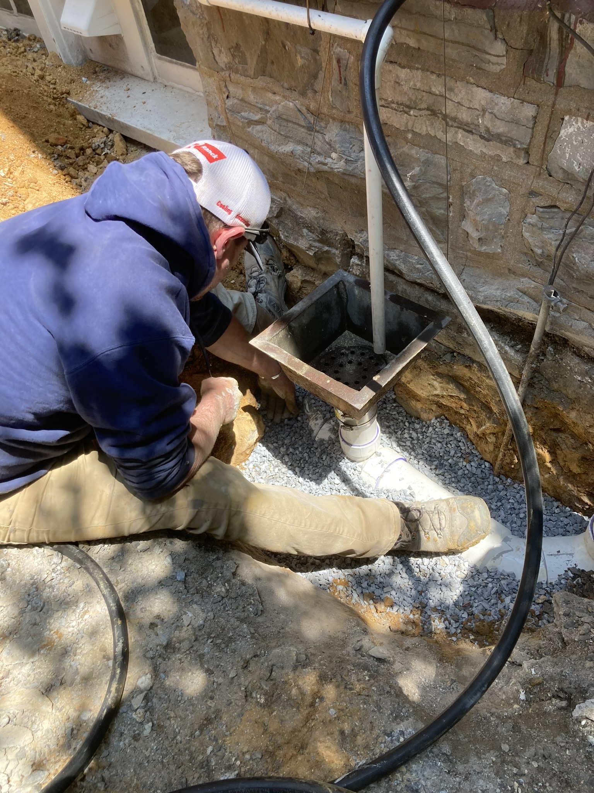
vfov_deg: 63.4
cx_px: 297
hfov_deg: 49.7
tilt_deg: -49.3
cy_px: 396
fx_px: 641
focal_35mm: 28
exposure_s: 1/344
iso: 20
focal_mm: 3.99
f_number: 1.8
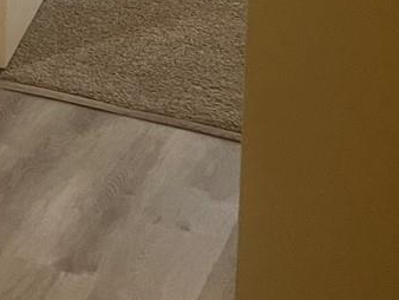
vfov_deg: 10.7
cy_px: -361
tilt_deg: -4.4
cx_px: -384
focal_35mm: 123
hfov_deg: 13.8
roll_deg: +0.1
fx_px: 1419
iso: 200
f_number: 1.5
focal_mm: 5.7
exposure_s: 1/60
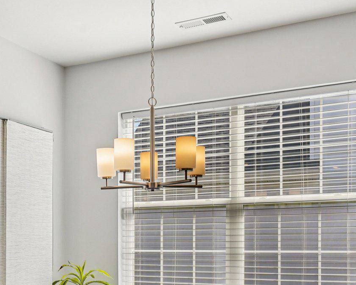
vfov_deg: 26.7
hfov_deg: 33.3
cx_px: 81
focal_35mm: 55
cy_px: 254
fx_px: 579
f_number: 8
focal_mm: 24
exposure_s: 1/320
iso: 500
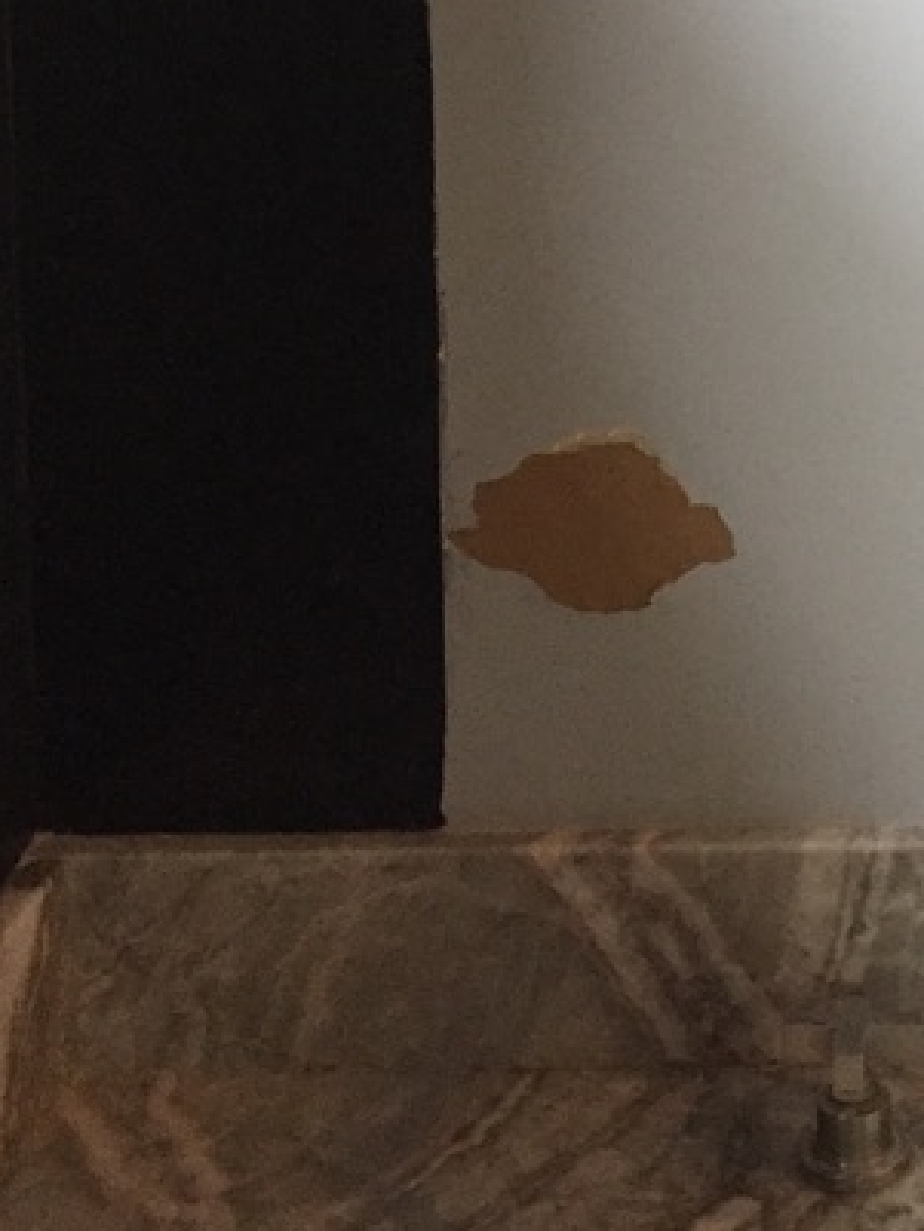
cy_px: -132
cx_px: 1047
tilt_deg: -4.2
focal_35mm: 74
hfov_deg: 19.0
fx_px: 2632
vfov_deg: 24.5
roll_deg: +0.8
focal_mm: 4.15
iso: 200
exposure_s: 1/30
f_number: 2.2
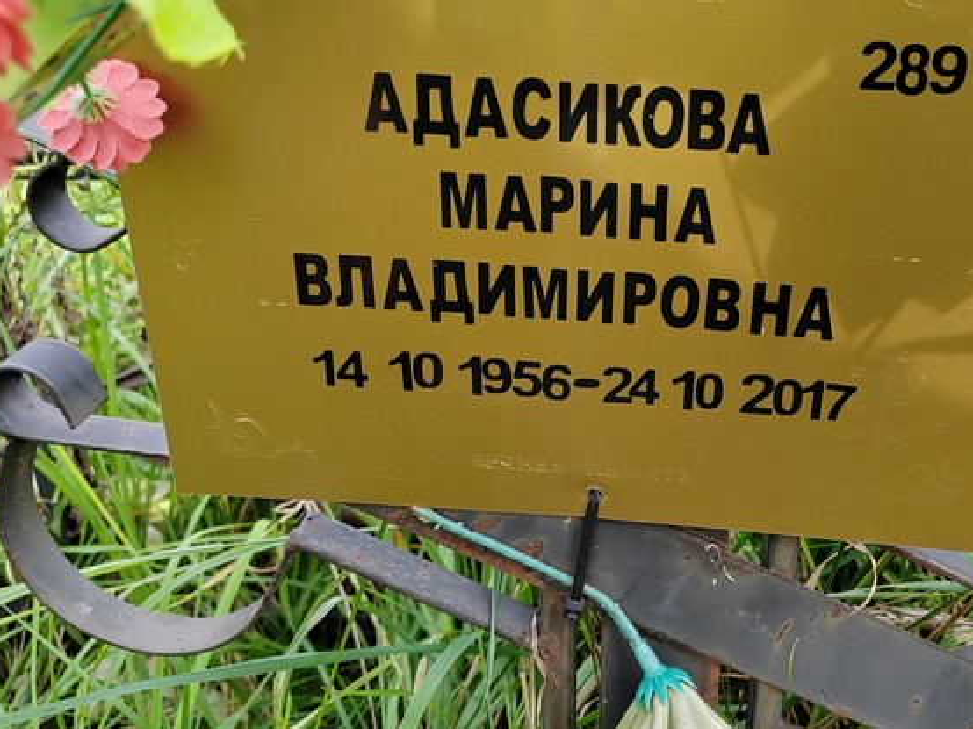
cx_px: 683
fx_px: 1096
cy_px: 415
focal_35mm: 39
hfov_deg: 46.8
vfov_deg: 36.7
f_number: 1.9
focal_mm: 5.52
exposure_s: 1/300
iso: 100
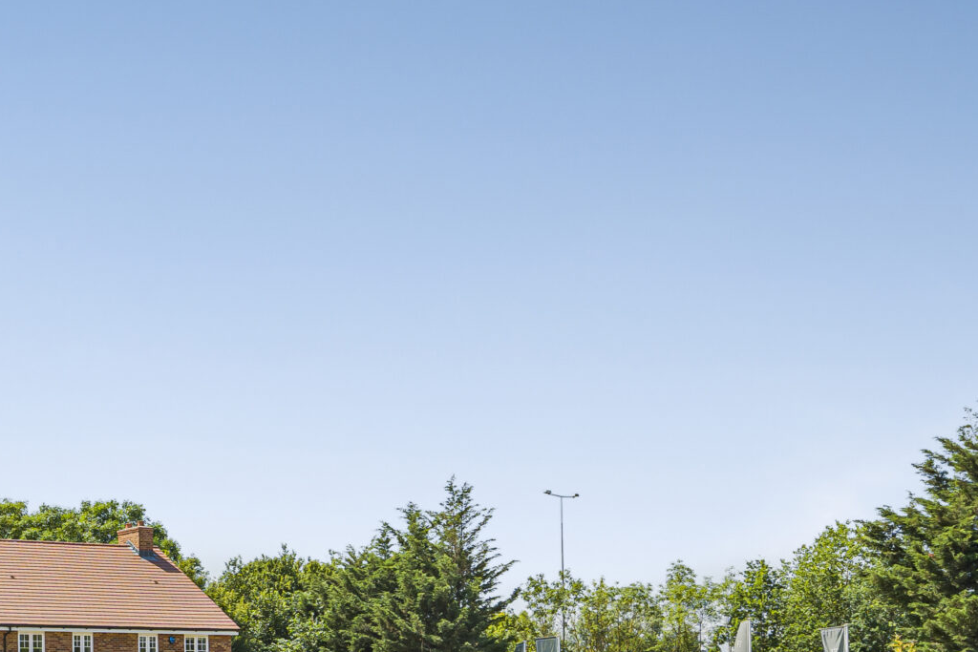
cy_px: 721
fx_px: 1630
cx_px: -197
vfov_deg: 21.4
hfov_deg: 28.9
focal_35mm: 60
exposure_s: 1/320
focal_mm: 24
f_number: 9
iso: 400
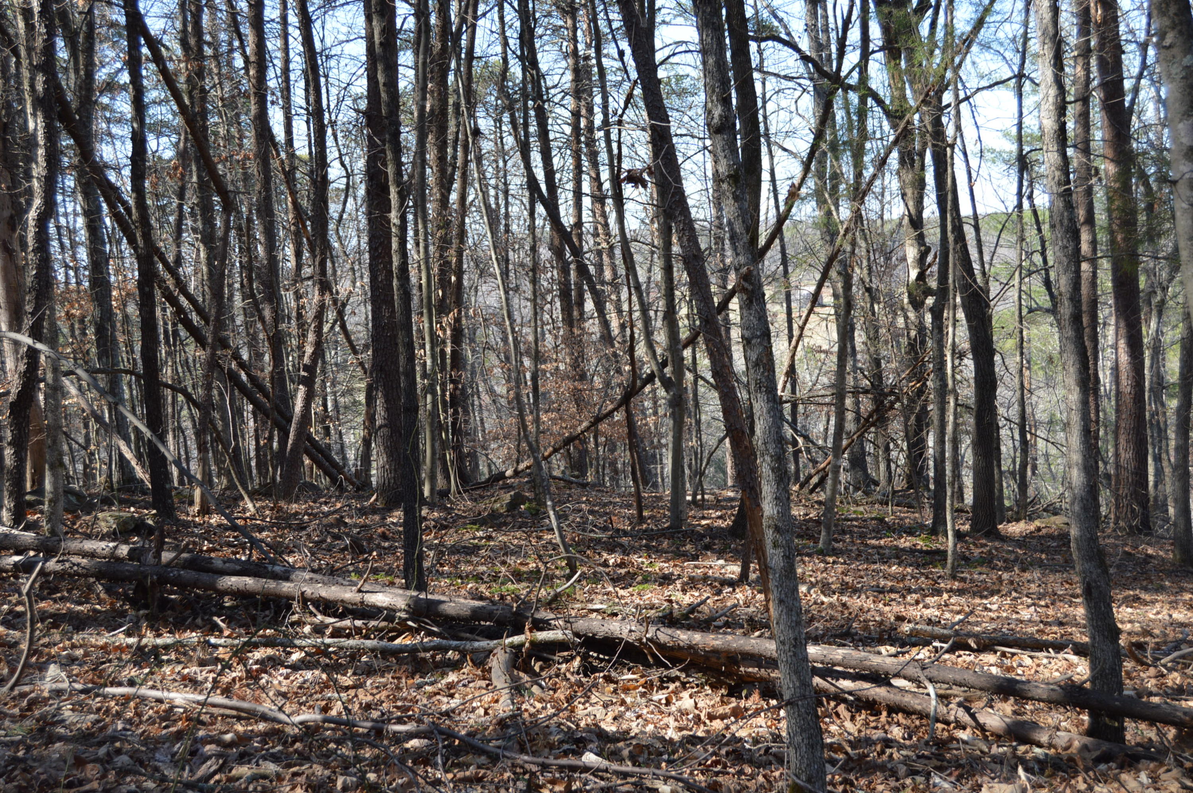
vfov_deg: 28.0
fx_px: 1589
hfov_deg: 41.1
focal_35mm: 48
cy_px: 396
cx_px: 596
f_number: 5.6
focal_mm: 32
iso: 140
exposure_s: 1/125
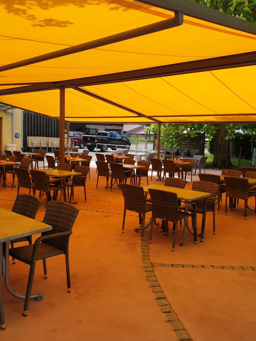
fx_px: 296
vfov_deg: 59.9
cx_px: 123
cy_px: 156
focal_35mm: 30
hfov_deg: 46.8
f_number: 2.4
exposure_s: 1/515
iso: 50
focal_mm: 4.3
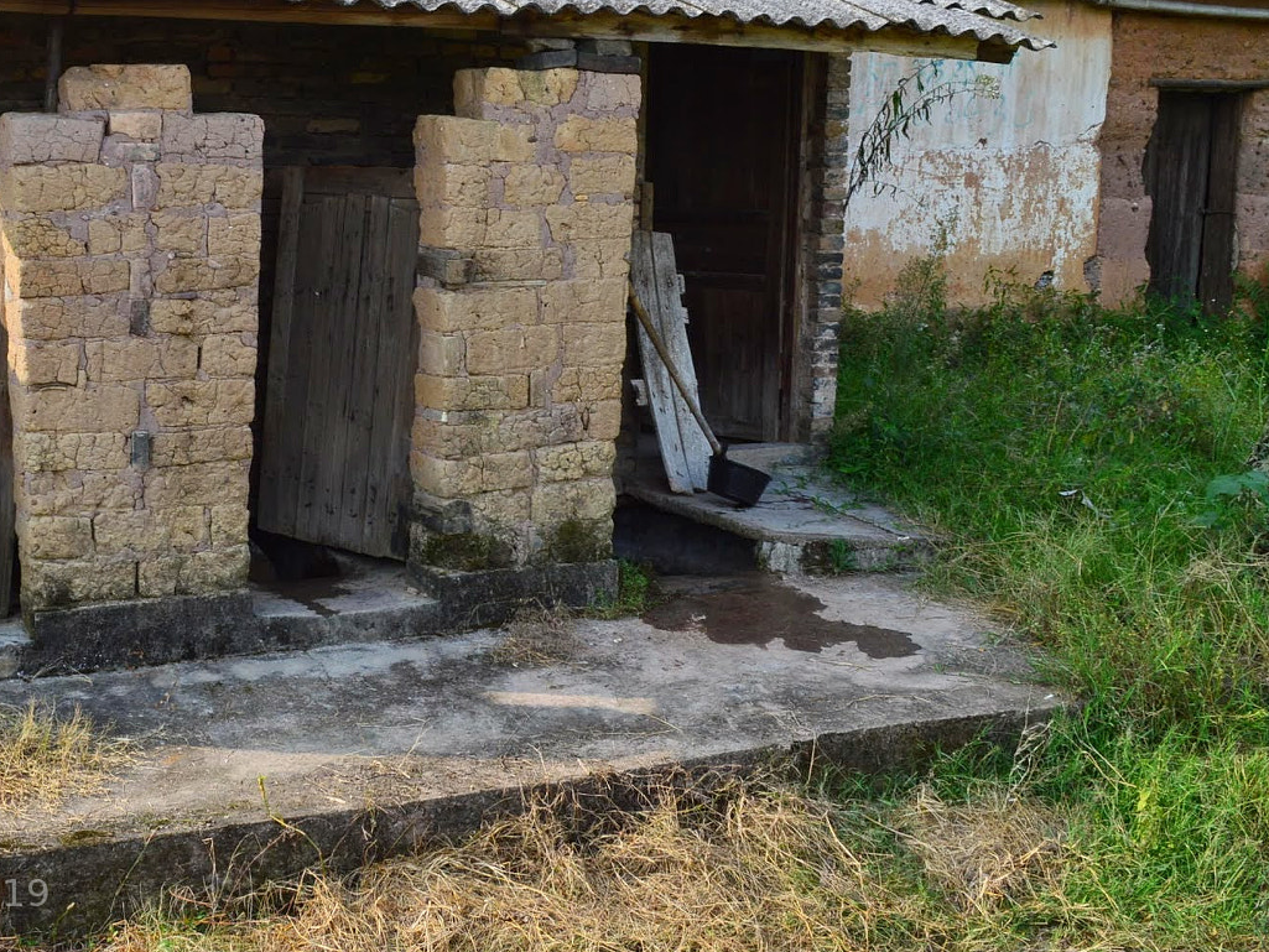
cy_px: 332
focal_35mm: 45
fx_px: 1650
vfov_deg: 32.0
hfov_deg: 41.4
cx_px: 391
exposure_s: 1/200
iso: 400
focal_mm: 20
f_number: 10
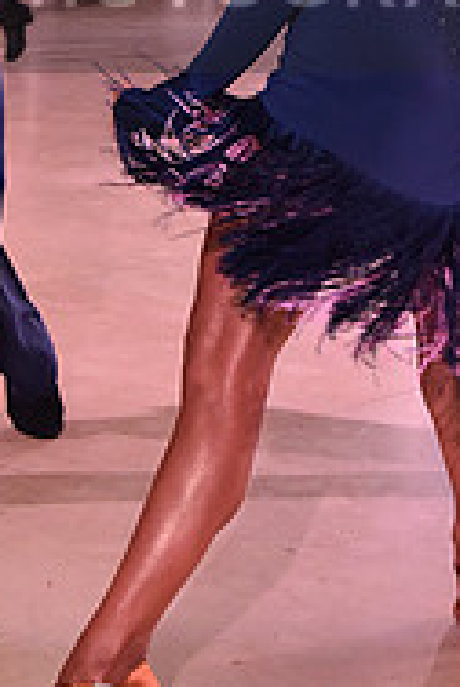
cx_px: 192
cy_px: -48
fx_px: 2234
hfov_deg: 11.8
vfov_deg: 17.0
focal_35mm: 117
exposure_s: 1/320
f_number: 5.6
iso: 2500
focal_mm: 38
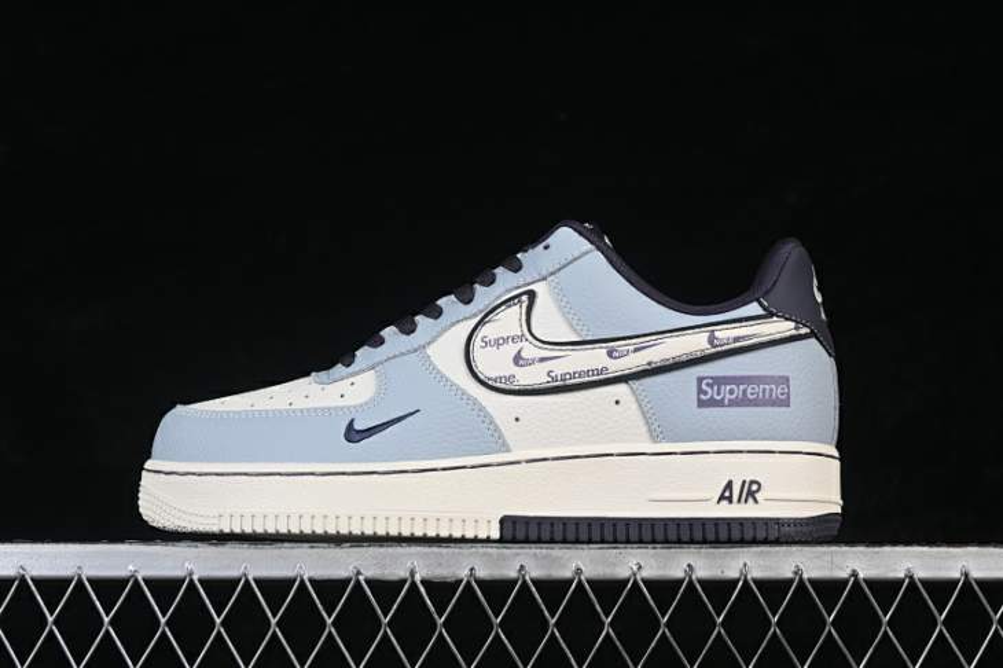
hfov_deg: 27.0
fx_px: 2089
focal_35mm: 75
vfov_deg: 18.2
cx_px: 502
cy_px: 334
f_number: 8
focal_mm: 50
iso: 160
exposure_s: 1/80
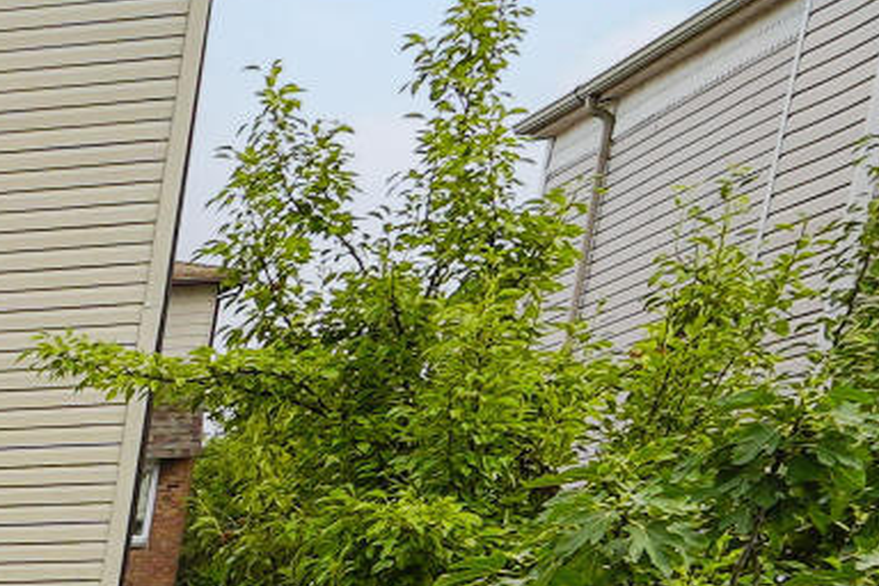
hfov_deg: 9.6
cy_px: 1467
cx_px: -2145
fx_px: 3052
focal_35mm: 125
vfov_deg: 9.6
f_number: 8
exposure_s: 1/125
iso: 100
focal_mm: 16
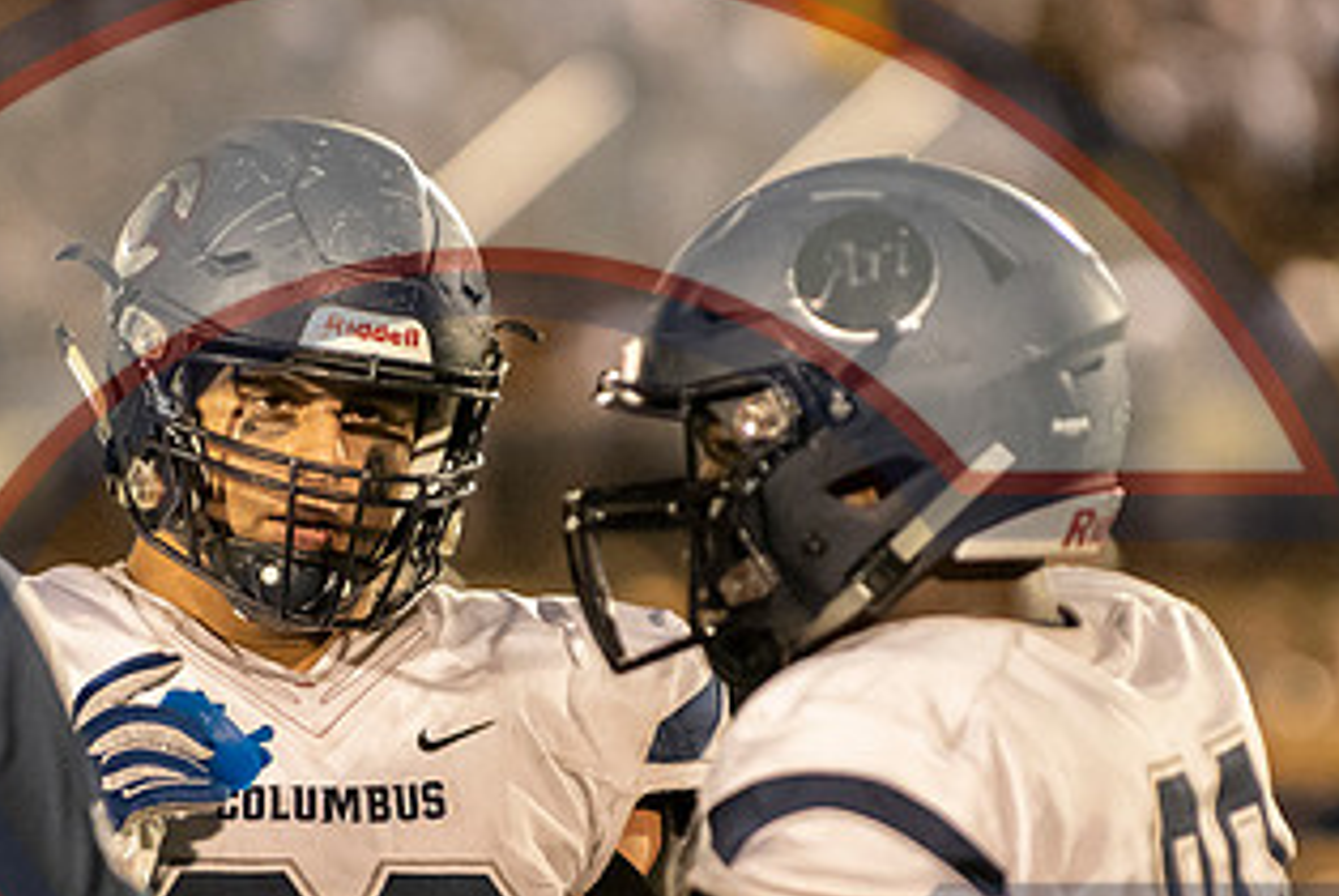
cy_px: 710
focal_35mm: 554
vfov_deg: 2.5
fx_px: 20624
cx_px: 473
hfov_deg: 3.7
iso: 9000
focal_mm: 200
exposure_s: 1/1000
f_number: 2.8
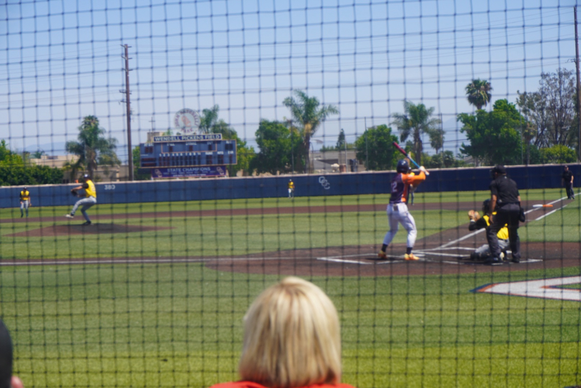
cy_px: 194
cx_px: 290
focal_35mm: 75
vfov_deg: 18.2
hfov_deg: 27.0
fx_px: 1211
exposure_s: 1/125
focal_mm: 50
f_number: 11
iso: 100
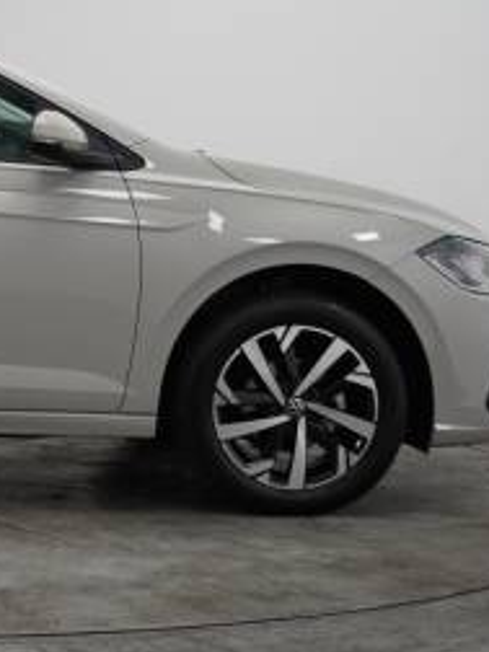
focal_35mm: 97
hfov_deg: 14.5
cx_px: -181
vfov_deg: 20.2
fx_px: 1821
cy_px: 233
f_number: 4
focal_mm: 39.7
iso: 1000
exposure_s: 1/160
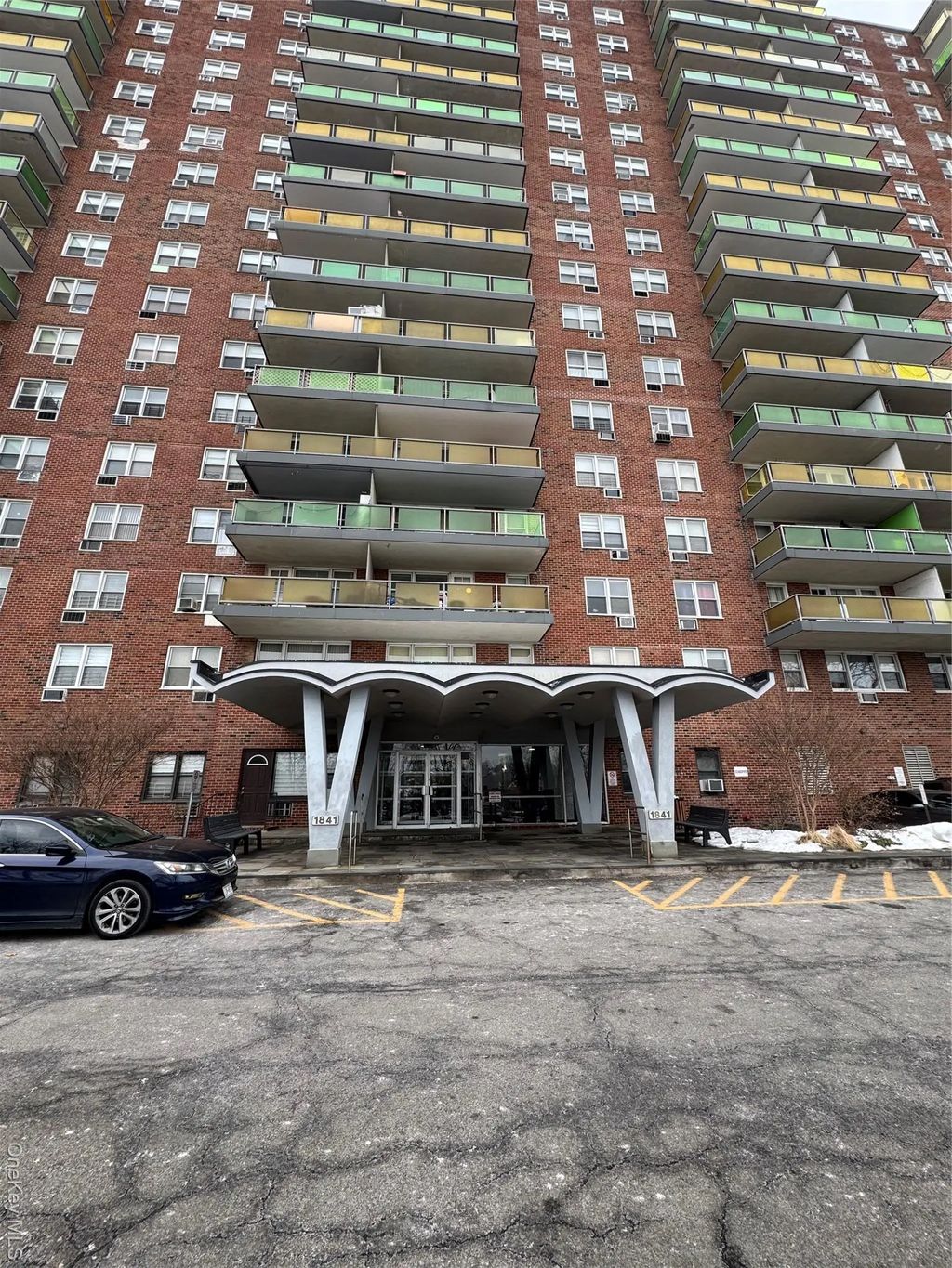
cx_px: 476
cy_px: 634
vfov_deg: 102.1
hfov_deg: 85.7
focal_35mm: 14
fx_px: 513
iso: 40
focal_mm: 2.22
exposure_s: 1/356
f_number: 2.2
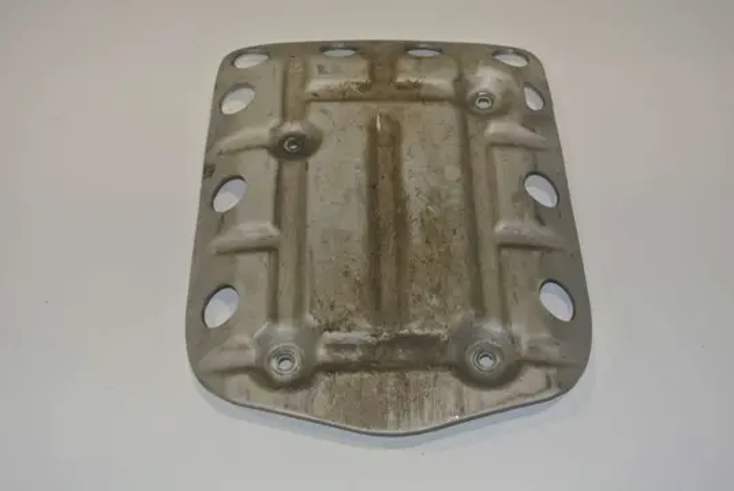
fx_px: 918
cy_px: 246
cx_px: 367
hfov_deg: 43.6
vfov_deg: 29.9
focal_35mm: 45
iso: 200
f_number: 4.5
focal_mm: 16.9
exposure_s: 1/60
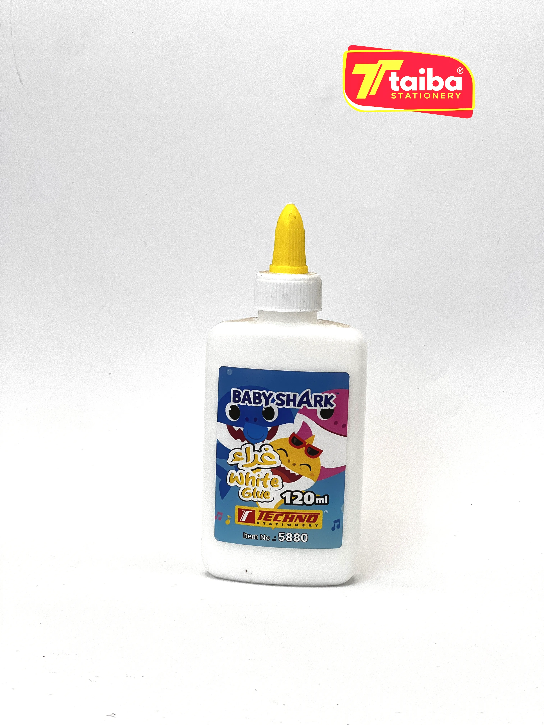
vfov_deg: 25.3
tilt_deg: -6.2
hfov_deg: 19.1
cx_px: 272
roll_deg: -0.5
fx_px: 1613
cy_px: 362
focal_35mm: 77
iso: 32
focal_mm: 9
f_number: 2.8
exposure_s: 1/351
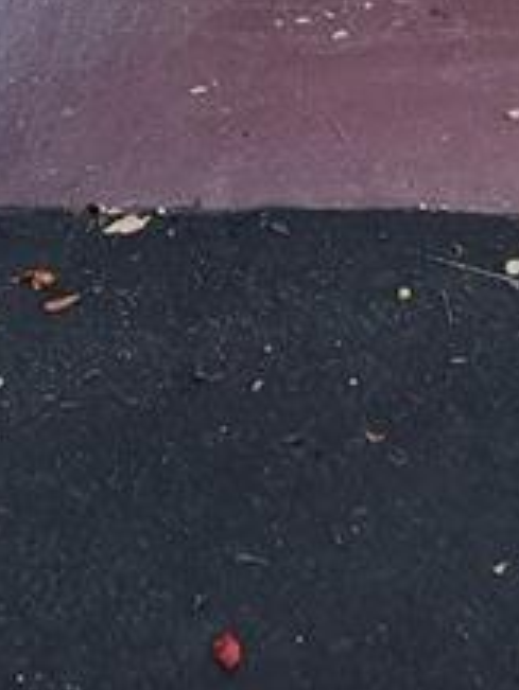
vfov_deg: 13.5
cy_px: -652
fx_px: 2536
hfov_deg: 11.7
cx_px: 220
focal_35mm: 127
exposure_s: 1/180
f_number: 1.8
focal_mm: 5.4
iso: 25
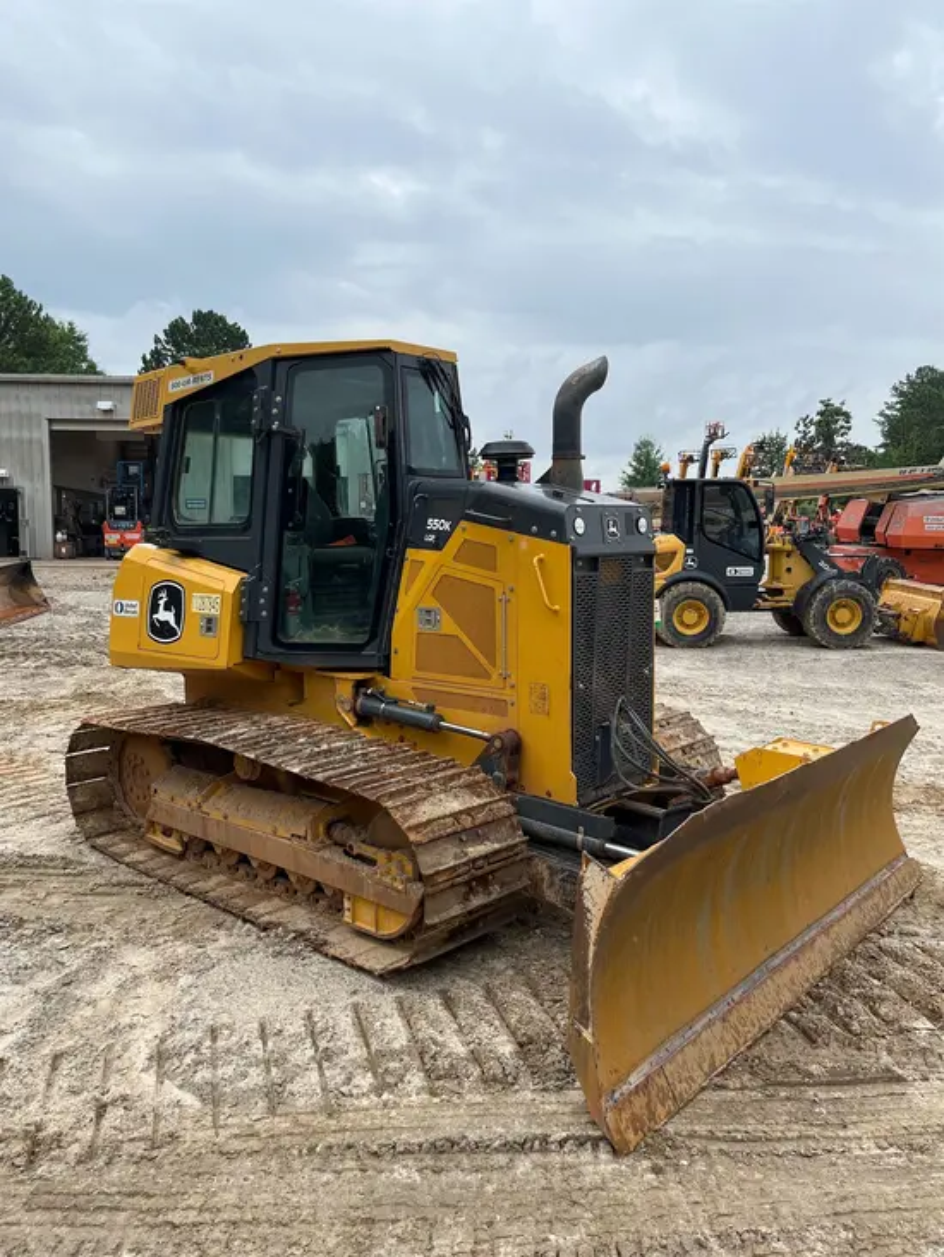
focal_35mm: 26
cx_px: 472
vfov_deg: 67.3
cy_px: 628
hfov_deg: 53.1
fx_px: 945
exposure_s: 1/1672
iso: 50
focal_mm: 5.1
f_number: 1.6
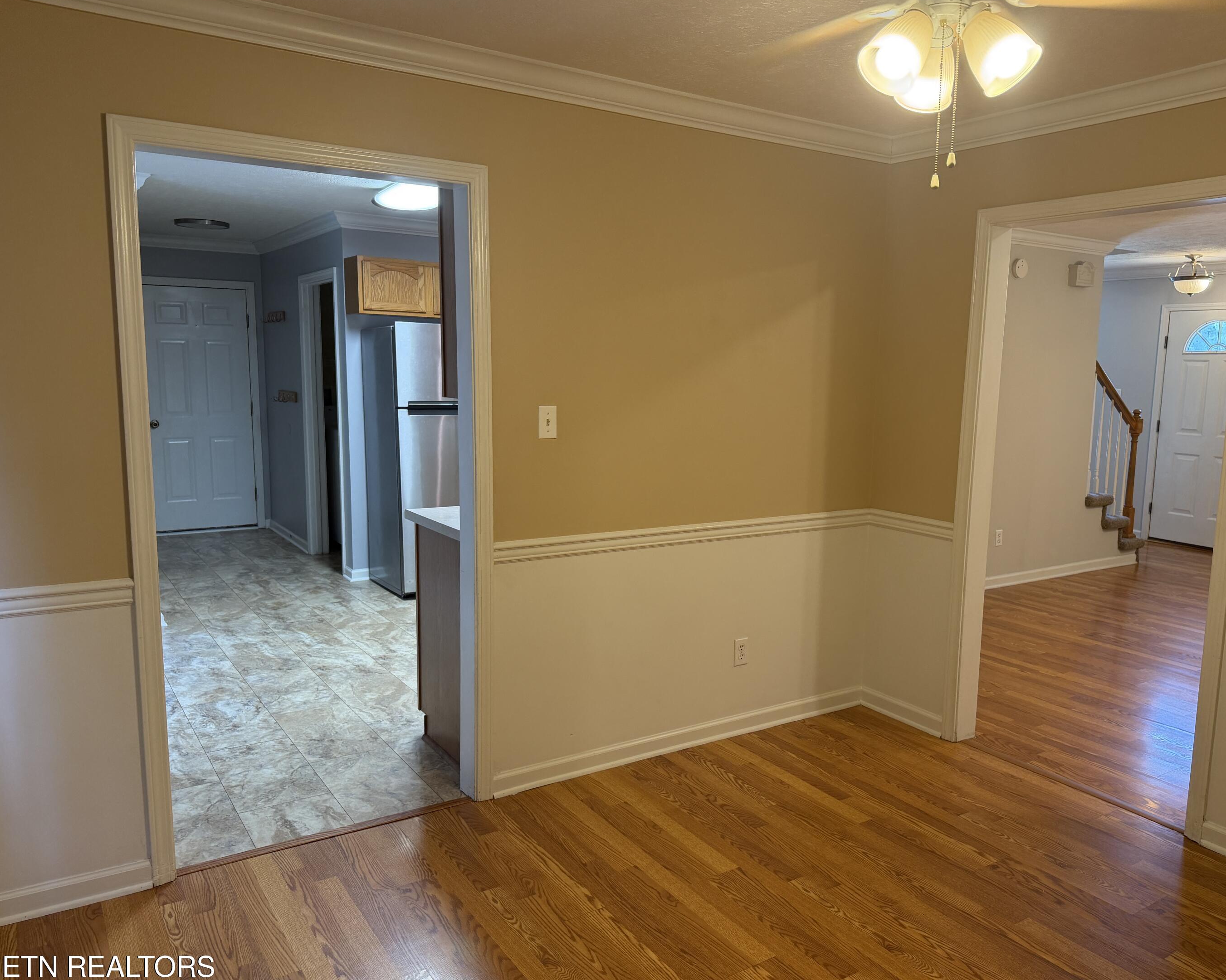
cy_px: 504
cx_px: 679
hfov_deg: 65.9
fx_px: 943
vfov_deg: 54.9
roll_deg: -0.9
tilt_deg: -9.4
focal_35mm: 26
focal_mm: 6.76
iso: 160
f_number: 1.78
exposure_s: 1/60
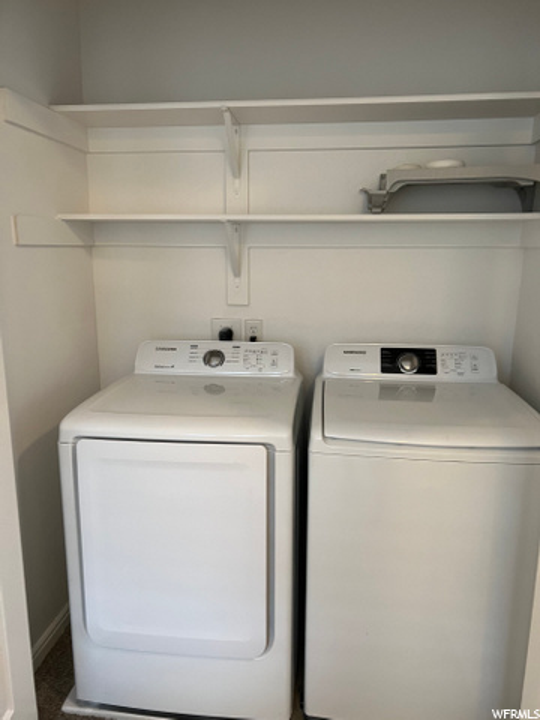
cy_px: 360
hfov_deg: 53.1
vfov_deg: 67.3
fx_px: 541
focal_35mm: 26
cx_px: 270
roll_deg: -1.1
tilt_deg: -12.5
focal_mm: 5.7
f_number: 1.5
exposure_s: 1/60
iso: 200
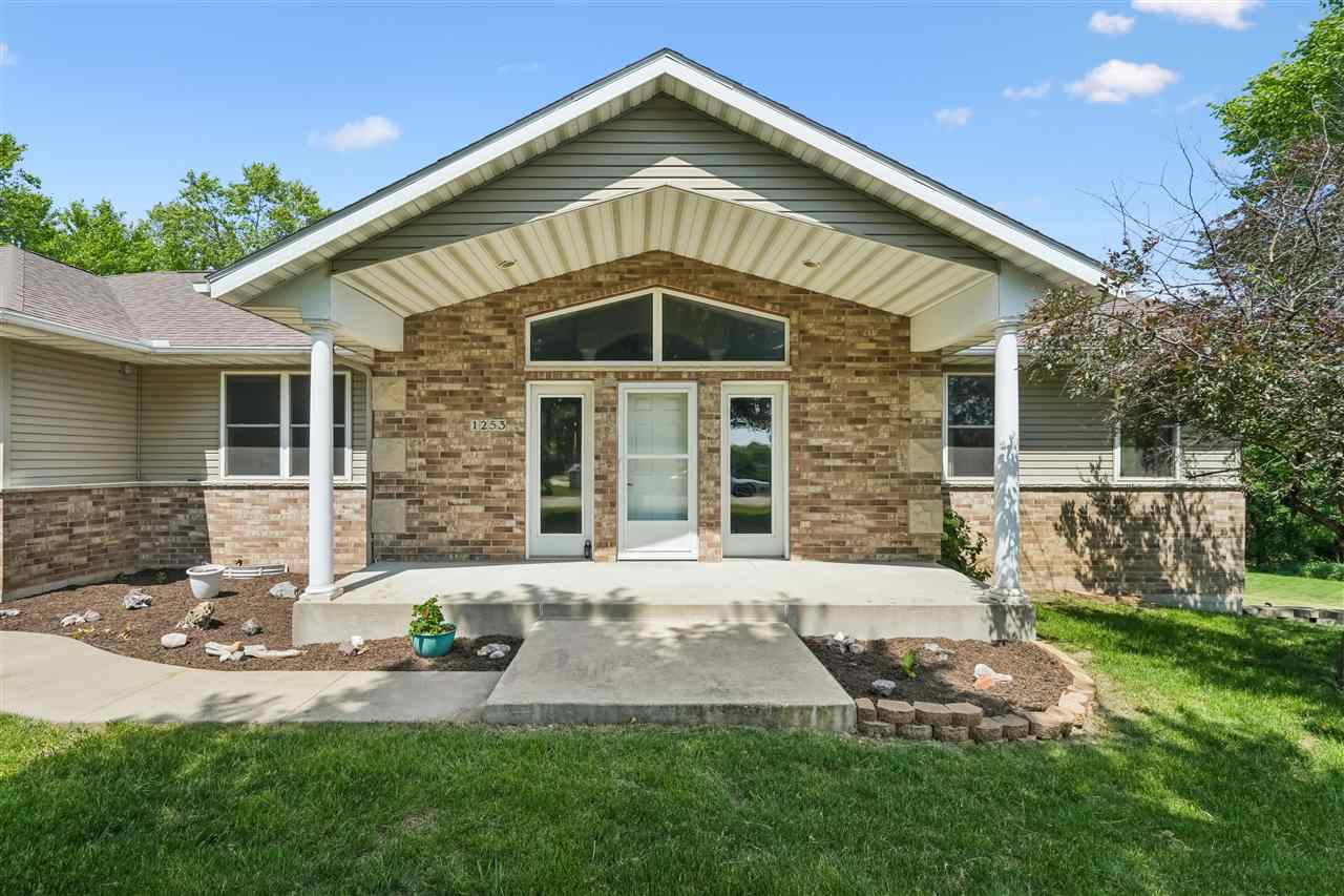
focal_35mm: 16
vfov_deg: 73.7
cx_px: 672
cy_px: 448
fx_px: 597
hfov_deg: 96.7
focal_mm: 16
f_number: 10
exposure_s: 1/500
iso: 400
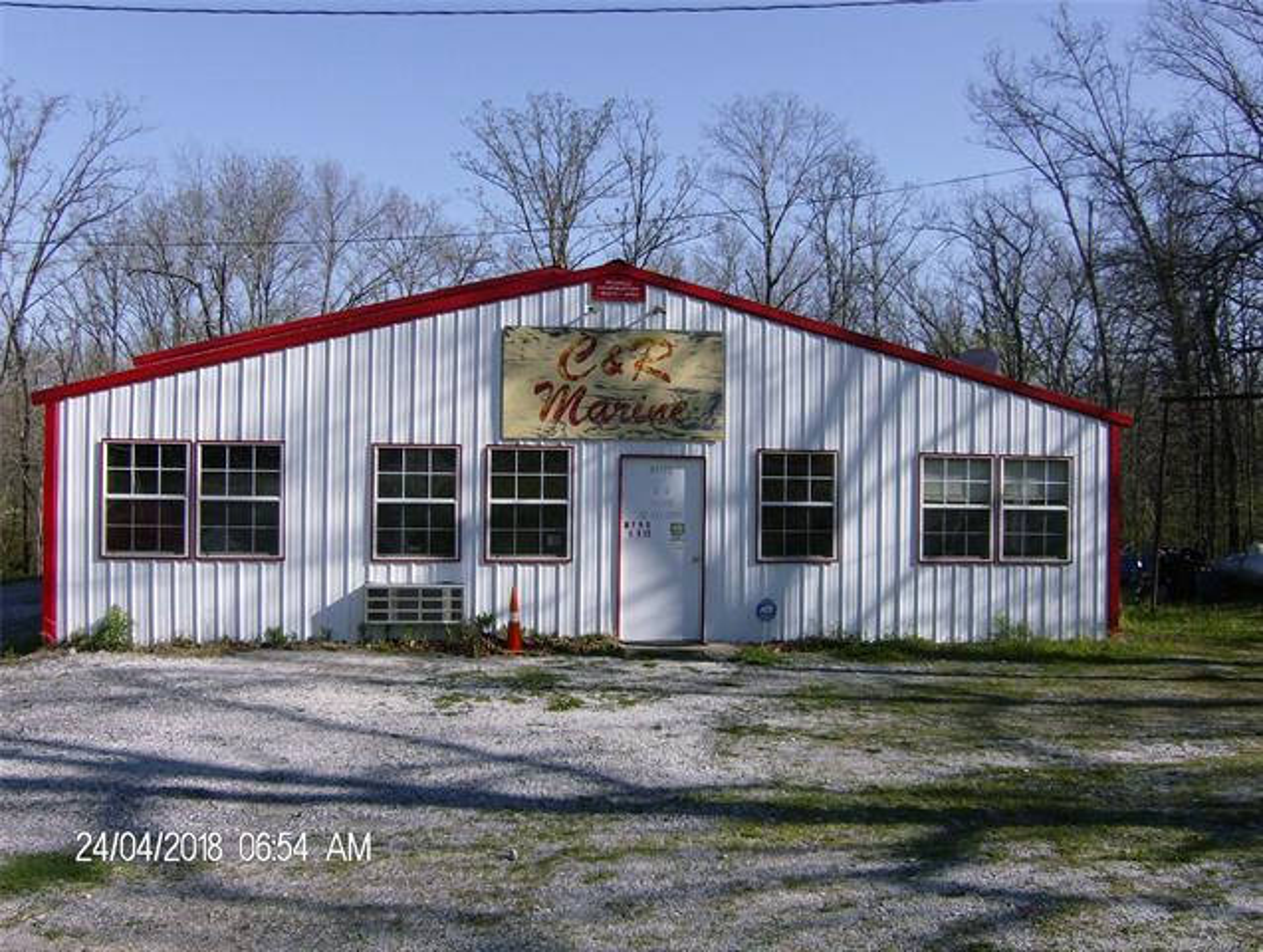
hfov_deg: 51.3
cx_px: 632
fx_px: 1316
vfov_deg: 39.8
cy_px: 476
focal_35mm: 36
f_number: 4.7
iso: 100
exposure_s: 1/840
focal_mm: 6
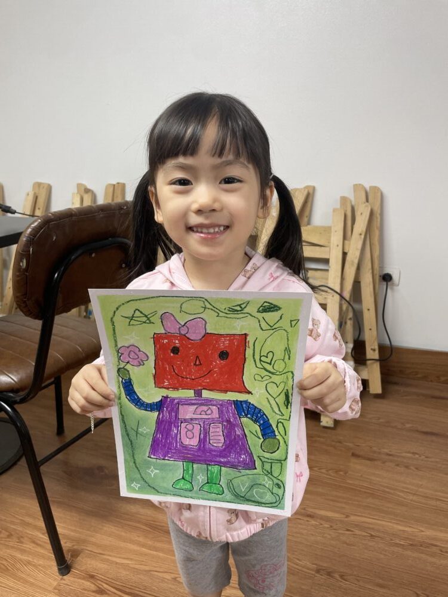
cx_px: 224
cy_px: 298
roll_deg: +0.7
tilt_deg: -18.7
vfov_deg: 67.3
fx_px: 449
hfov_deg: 53.1
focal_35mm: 26
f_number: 1.6
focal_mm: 4.2
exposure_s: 1/100
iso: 125
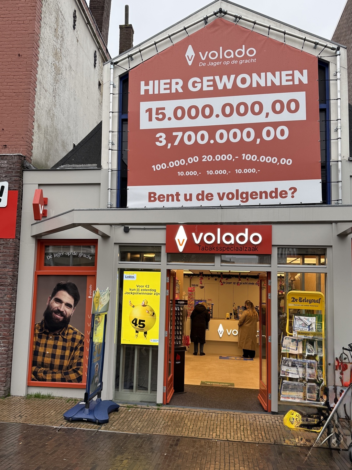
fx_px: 325
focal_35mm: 24
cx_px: 176
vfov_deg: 71.6
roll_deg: -1.5
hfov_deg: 56.8
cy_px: 235
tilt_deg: +7.3
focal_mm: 6.76
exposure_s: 1/453
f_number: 1.78
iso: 100
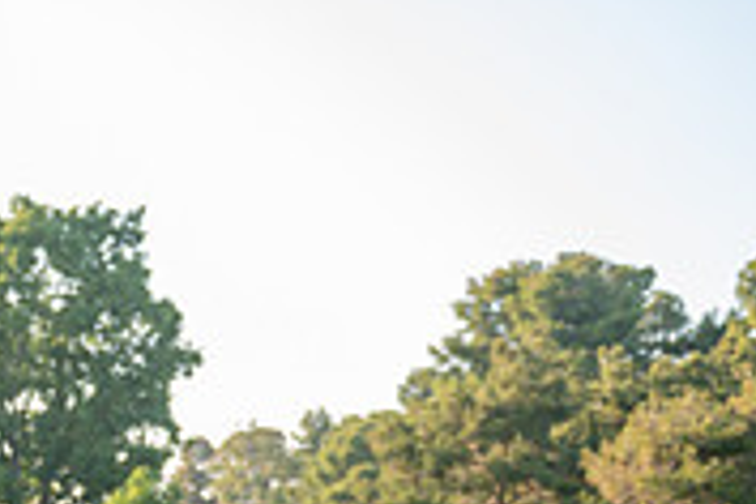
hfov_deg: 17.3
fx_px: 2205
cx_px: -419
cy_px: 745
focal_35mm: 105
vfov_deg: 12.4
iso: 200
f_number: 3.5
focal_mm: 32
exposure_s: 1/320
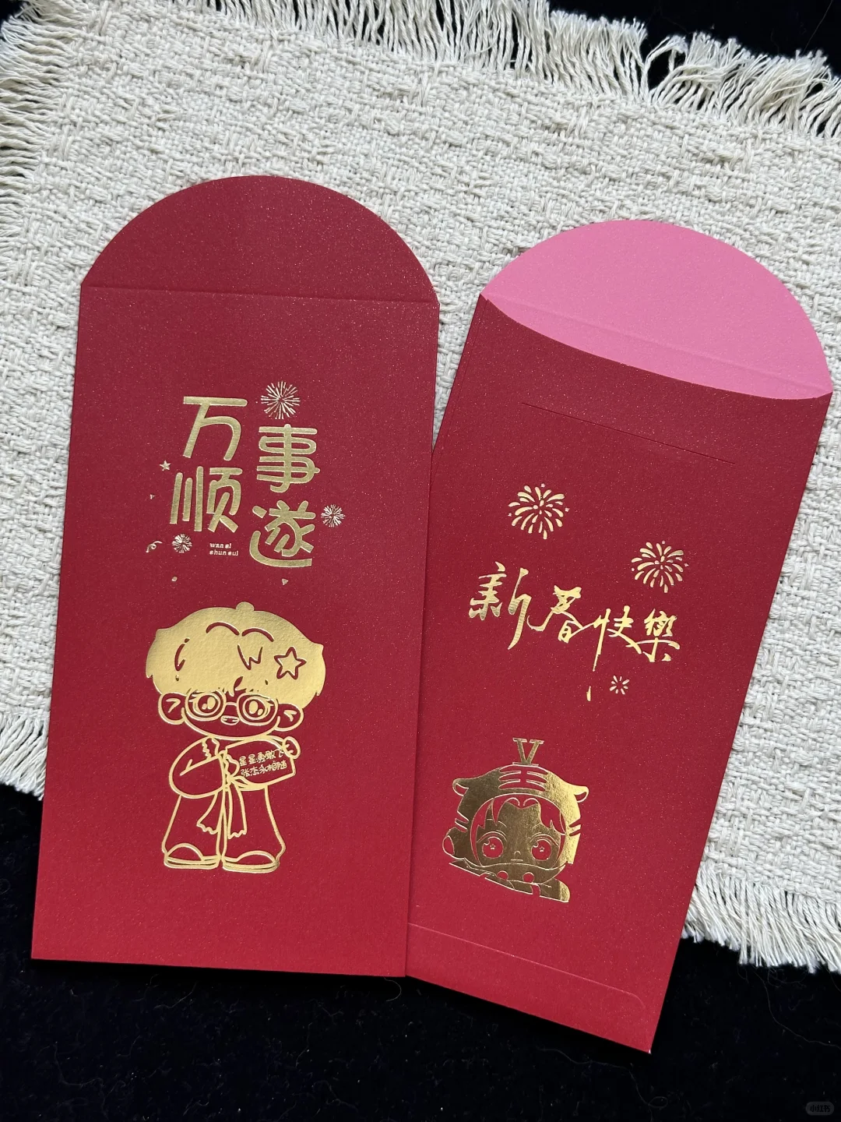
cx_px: 420
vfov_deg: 39.7
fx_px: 1555
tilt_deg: -83.5
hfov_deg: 30.3
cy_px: 561
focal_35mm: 48
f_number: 1.78
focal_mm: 6.86
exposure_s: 1/121
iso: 80
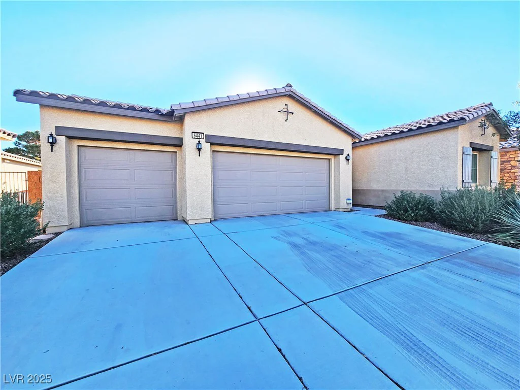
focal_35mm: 13
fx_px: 195
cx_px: 260
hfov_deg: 106.2
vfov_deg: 89.9
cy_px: 195
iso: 50
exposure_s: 1/812
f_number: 2.2
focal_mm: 2.2
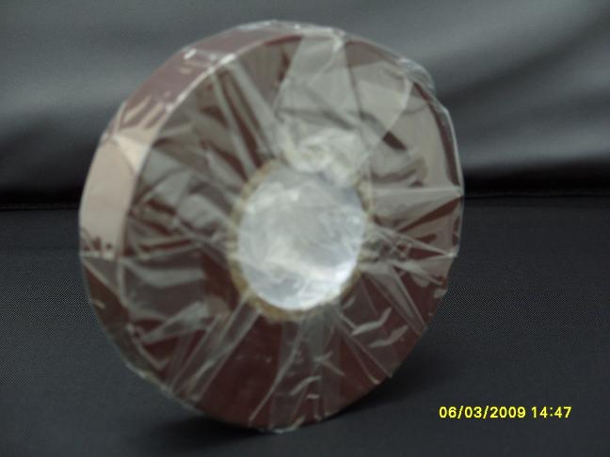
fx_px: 1498
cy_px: 228
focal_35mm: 85
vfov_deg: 17.4
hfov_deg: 23.0
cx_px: 305
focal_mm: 18.9
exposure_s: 1/180
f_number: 3.4
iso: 80
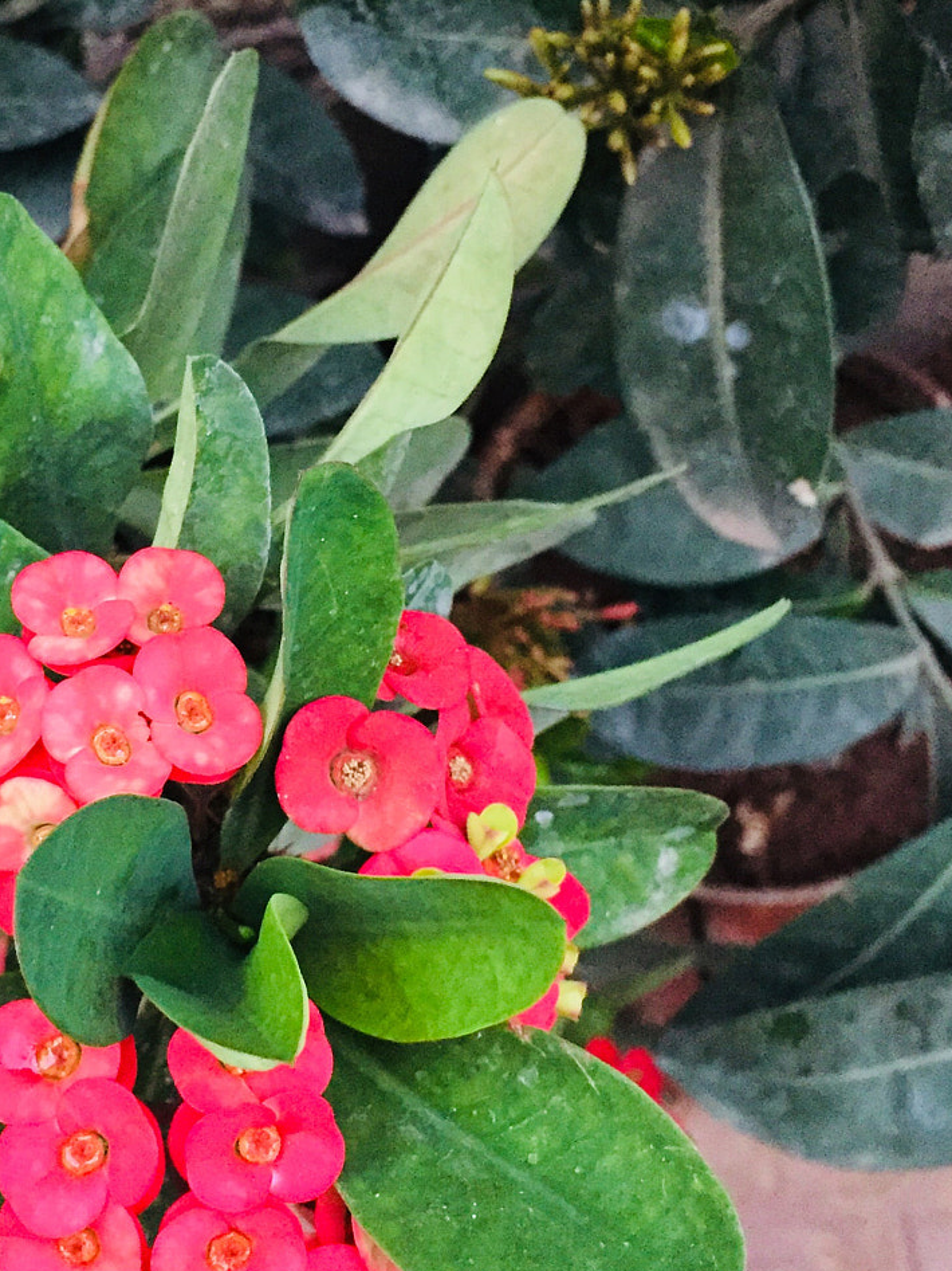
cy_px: 537
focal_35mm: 49
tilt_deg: -71.8
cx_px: 213
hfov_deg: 29.1
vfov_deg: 38.8
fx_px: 1797
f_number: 2.2
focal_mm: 4.15
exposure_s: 1/17
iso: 320
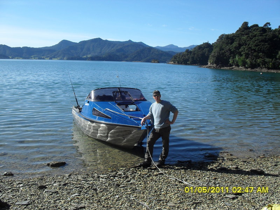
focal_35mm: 35
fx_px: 283
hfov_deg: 52.6
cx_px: 140
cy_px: 105
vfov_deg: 40.7
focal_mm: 6.3
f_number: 8.4
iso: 100
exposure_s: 1/180
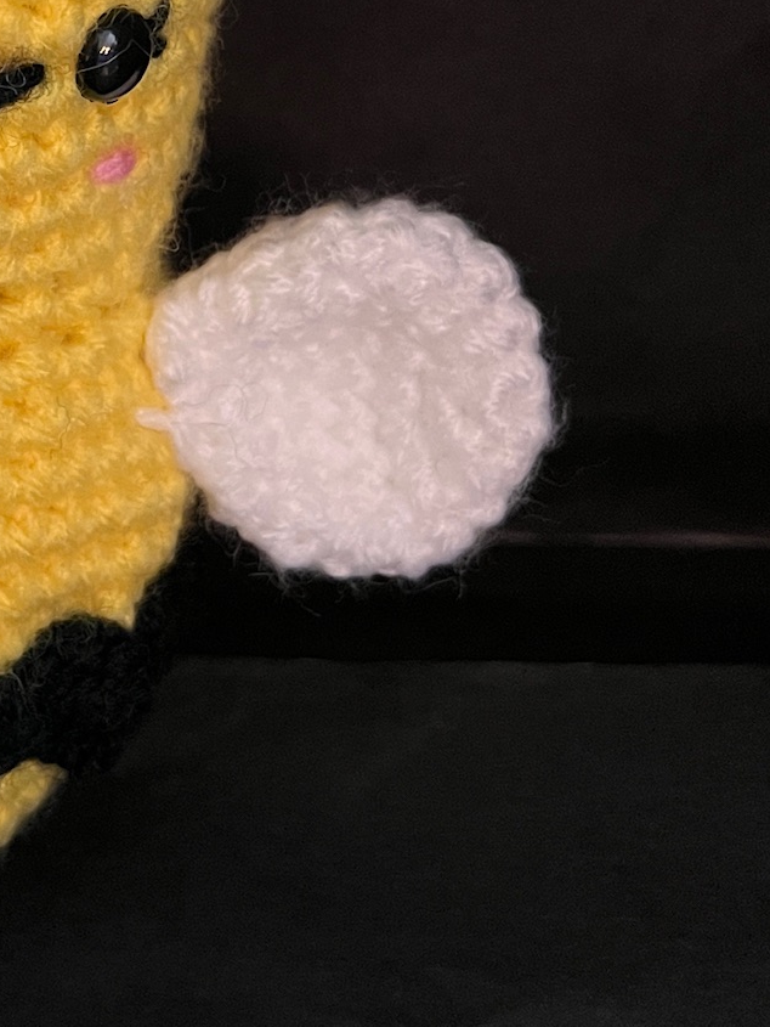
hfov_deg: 21.6
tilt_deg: -29.0
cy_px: 63
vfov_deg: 29.2
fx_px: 1868
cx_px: -152
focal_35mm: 63
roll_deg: +4.2
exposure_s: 1/40
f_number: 1.5
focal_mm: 5.7
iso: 640
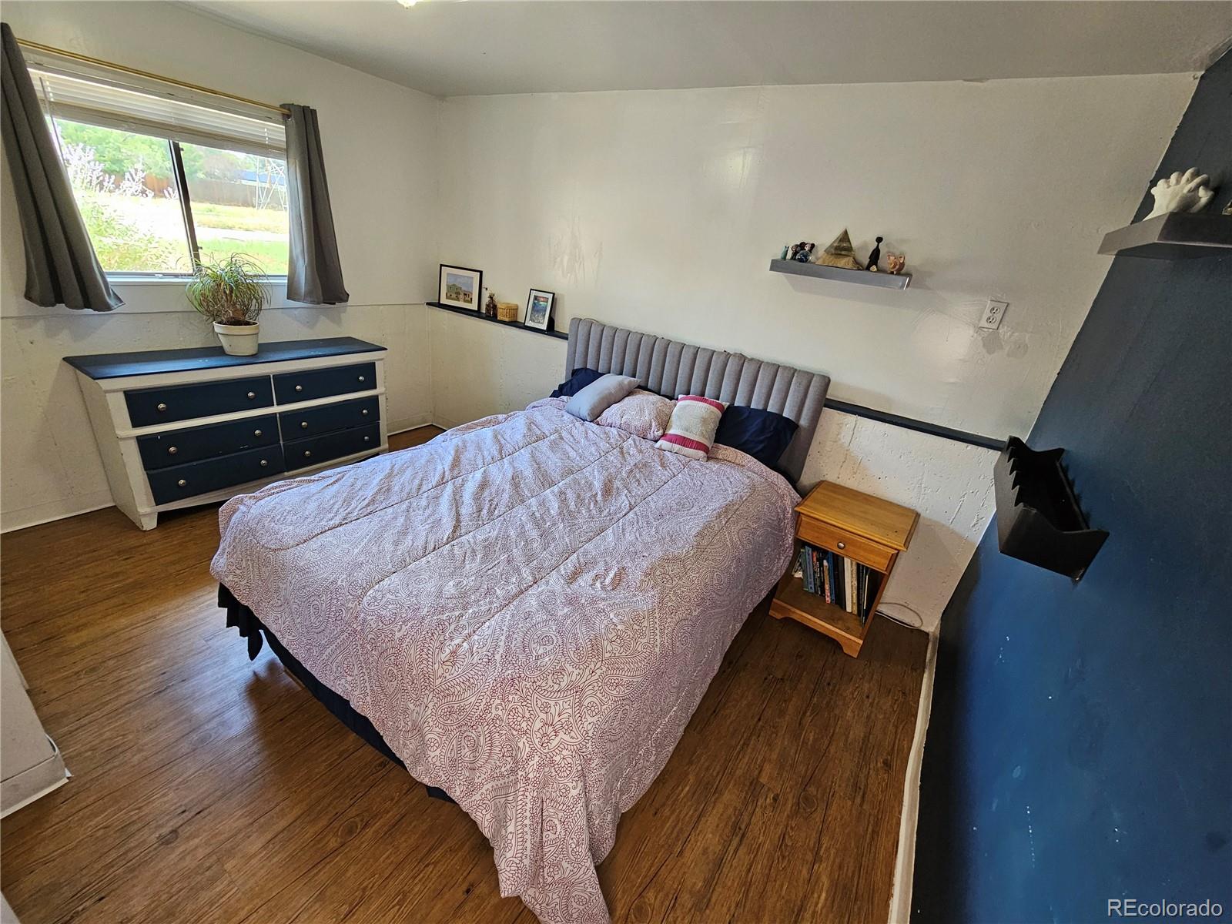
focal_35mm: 13
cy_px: 462
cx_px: 616
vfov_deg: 89.9
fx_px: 463
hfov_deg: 106.2
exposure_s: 1/60
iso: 200
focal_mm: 2.2
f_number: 2.2
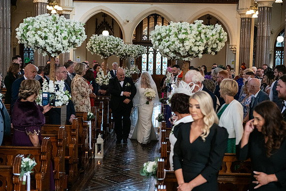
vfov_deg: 23.0
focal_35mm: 59
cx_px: 145
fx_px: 469
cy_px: 96
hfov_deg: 33.9
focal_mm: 58
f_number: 3.5
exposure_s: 1/160
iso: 1600
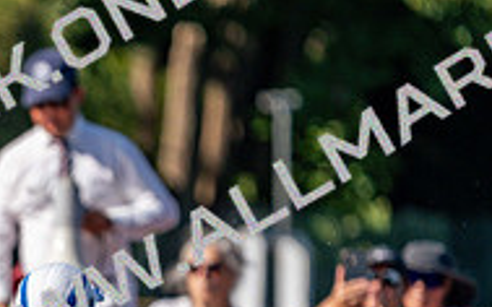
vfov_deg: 1.0
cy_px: 431
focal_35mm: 1283
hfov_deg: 1.6
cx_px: -247
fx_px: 17198
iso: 250
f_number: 6.3
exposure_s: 1/1600
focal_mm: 411
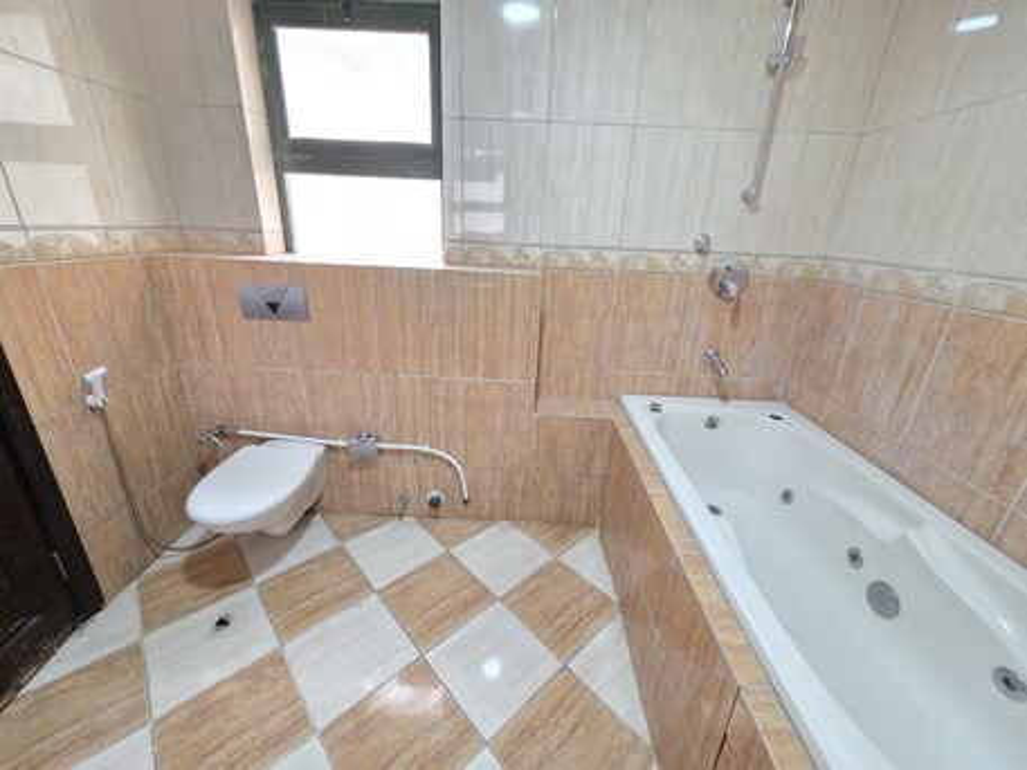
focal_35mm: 13
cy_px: 385
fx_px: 386
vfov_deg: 89.9
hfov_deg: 106.2
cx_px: 514
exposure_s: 1/50
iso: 500
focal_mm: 2.2
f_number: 1.9
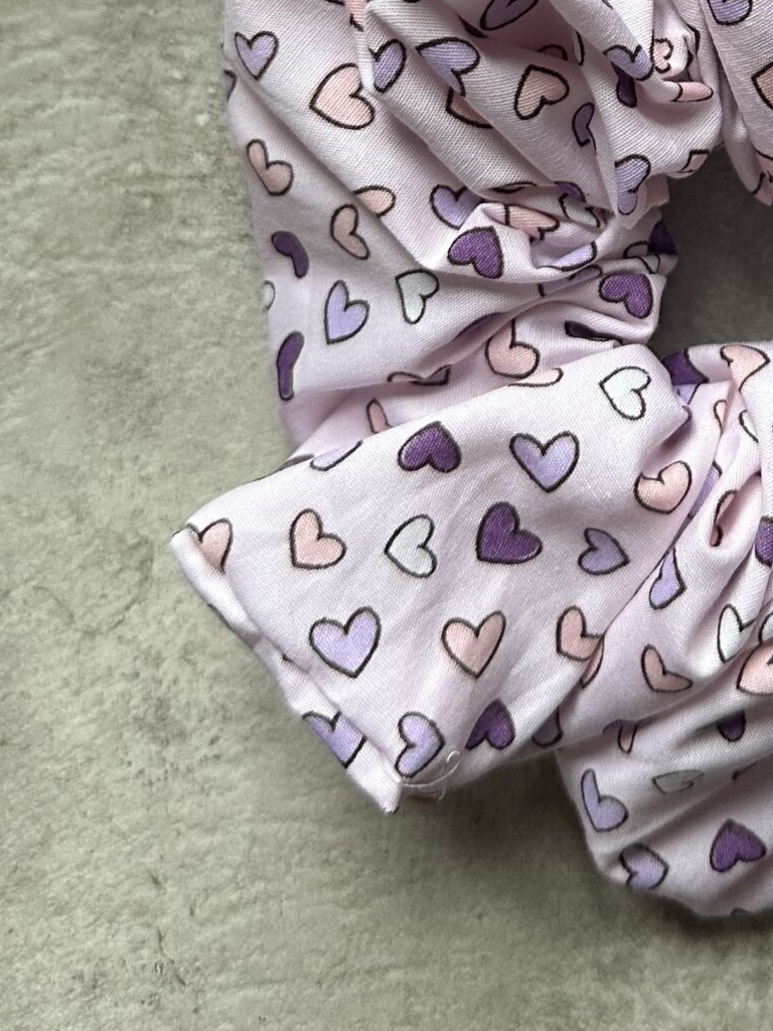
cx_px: 760
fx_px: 1786
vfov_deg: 29.1
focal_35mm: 60
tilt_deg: -88.1
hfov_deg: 23.5
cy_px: -101
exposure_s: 1/119
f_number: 1.78
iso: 250
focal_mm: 6.86
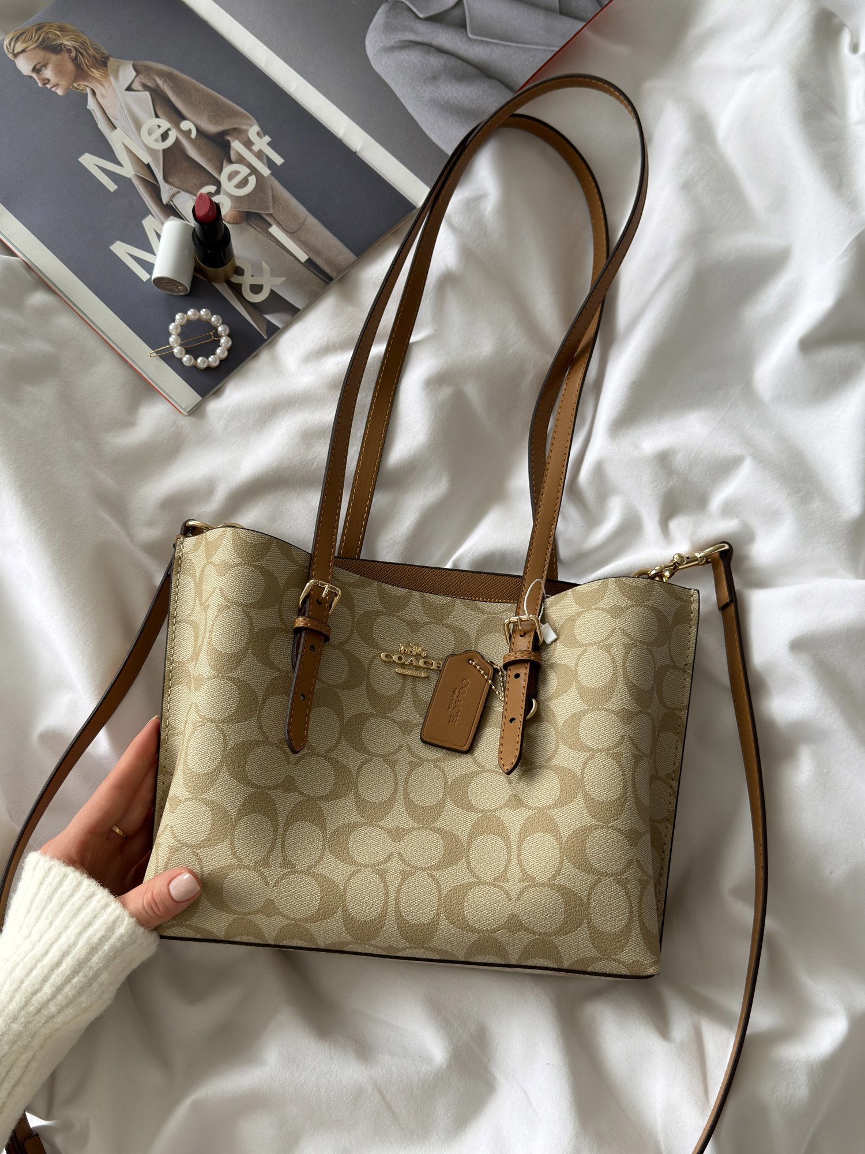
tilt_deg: -74.5
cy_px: 577
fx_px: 1166
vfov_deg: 52.6
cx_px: 432
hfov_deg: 40.7
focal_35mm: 35
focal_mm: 6.76
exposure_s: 1/121
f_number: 1.78
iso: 64
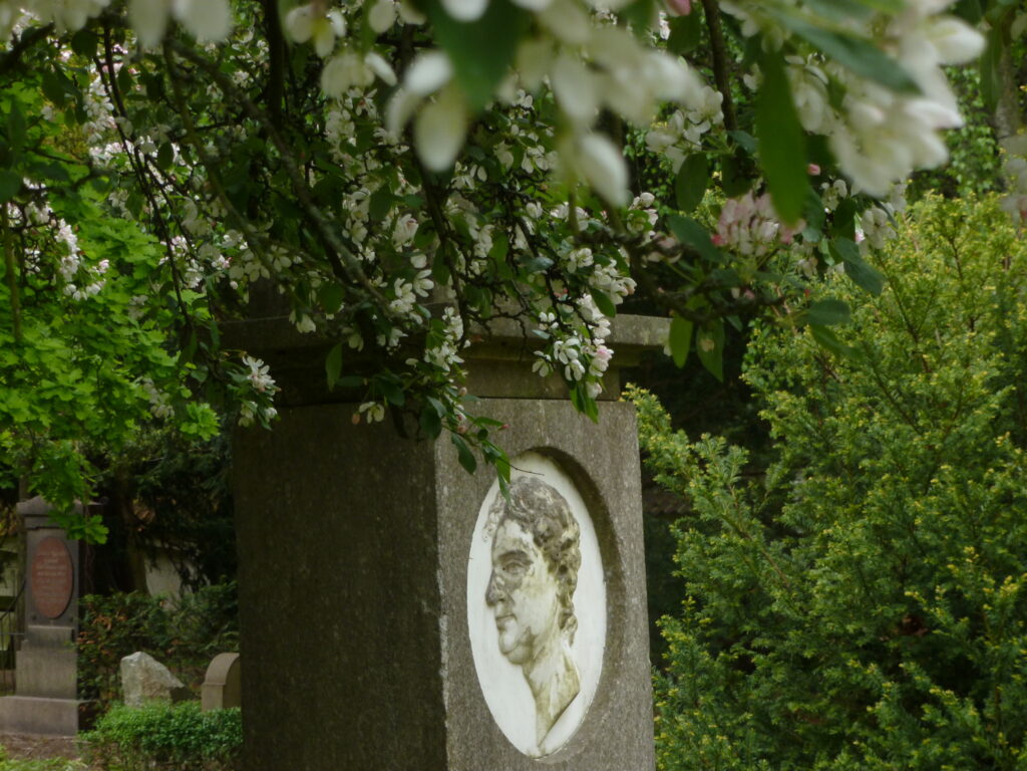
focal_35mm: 104
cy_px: 386
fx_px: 3086
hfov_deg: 18.9
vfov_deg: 14.2
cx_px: 514
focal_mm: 18.7
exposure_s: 1/80
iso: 125
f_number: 5
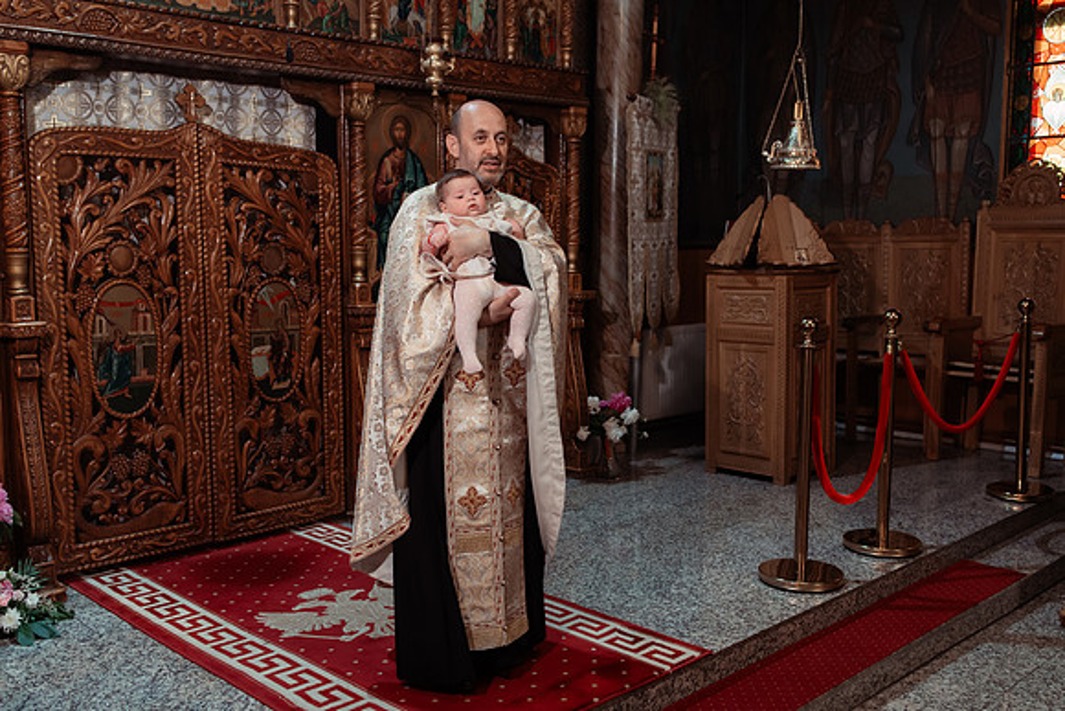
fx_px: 1036
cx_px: 532
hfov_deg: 54.4
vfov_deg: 37.9
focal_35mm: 35
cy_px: 356
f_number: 3.5
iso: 1600
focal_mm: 35
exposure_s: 1/250
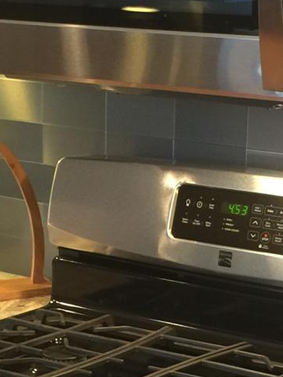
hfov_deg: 12.5
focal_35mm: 119
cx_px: 174
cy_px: 286
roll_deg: -1.5
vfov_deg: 16.4
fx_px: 1295
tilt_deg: -13.0
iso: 100
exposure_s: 1/15
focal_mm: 4.15
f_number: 2.2
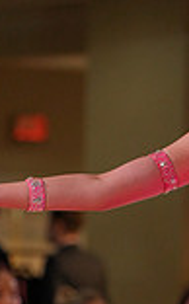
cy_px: 425
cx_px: 285
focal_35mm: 512
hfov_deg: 2.6
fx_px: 4235
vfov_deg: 4.1
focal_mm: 135
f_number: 4
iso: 1000
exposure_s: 1/400
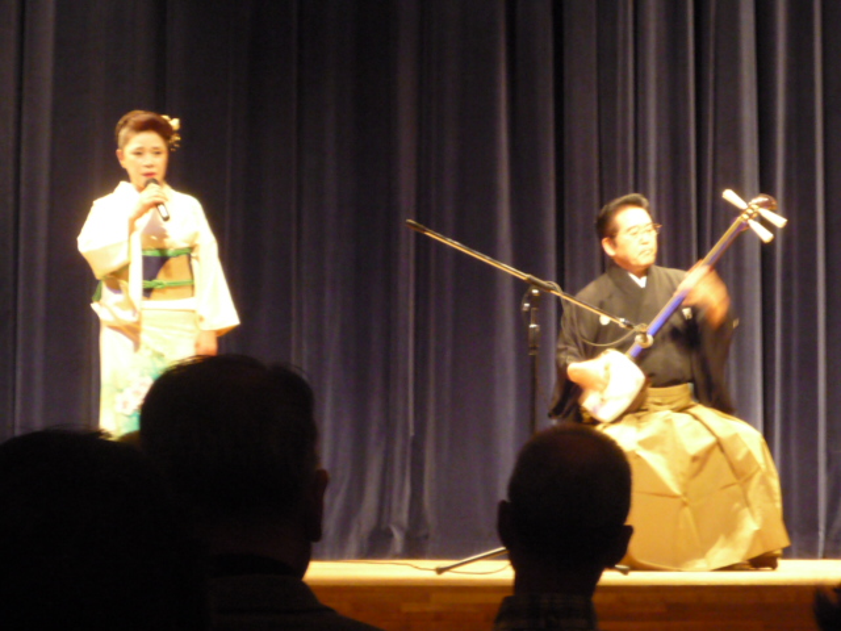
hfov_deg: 17.9
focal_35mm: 110
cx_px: 420
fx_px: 2672
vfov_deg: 13.5
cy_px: 316
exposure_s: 1/13
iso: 400
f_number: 5.2
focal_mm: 10.9
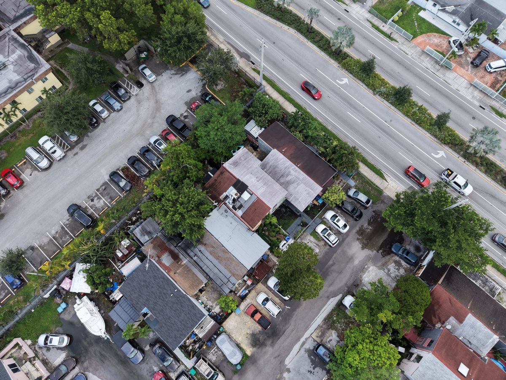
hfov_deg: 71.6
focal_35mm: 24
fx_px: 351
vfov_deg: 56.8
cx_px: 253
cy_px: 190
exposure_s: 1/400
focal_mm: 8.67
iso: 230
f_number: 1.8
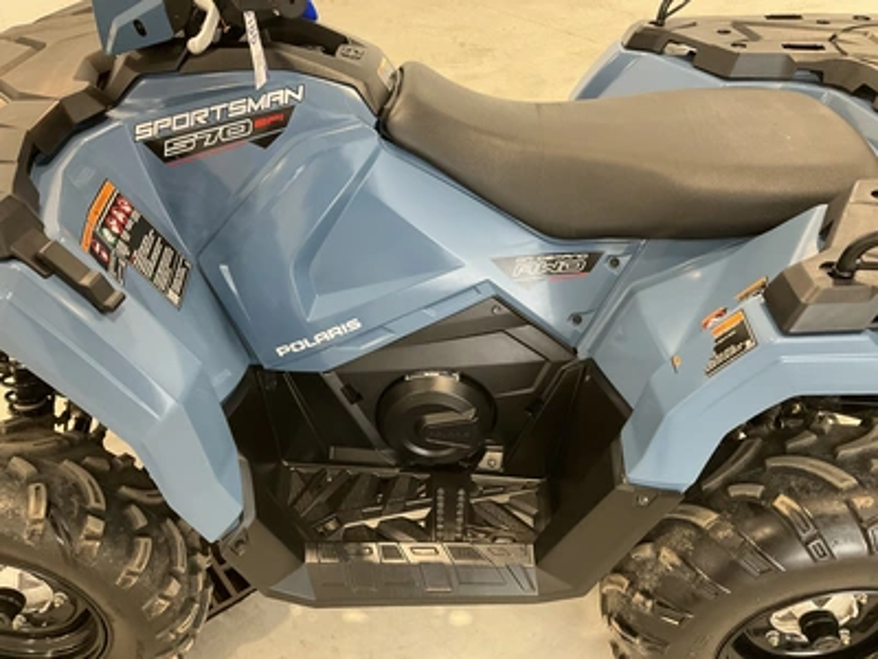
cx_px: 439
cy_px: 330
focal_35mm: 29
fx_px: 736
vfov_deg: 48.2
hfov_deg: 61.7
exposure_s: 1/60
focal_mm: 3
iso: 160
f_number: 1.8
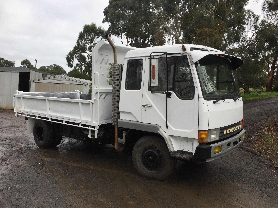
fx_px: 233
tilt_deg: -0.8
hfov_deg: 61.7
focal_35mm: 29
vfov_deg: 48.2
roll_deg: -2.8
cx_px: 139
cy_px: 104
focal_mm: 4.15
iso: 32
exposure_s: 1/760
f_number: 2.2
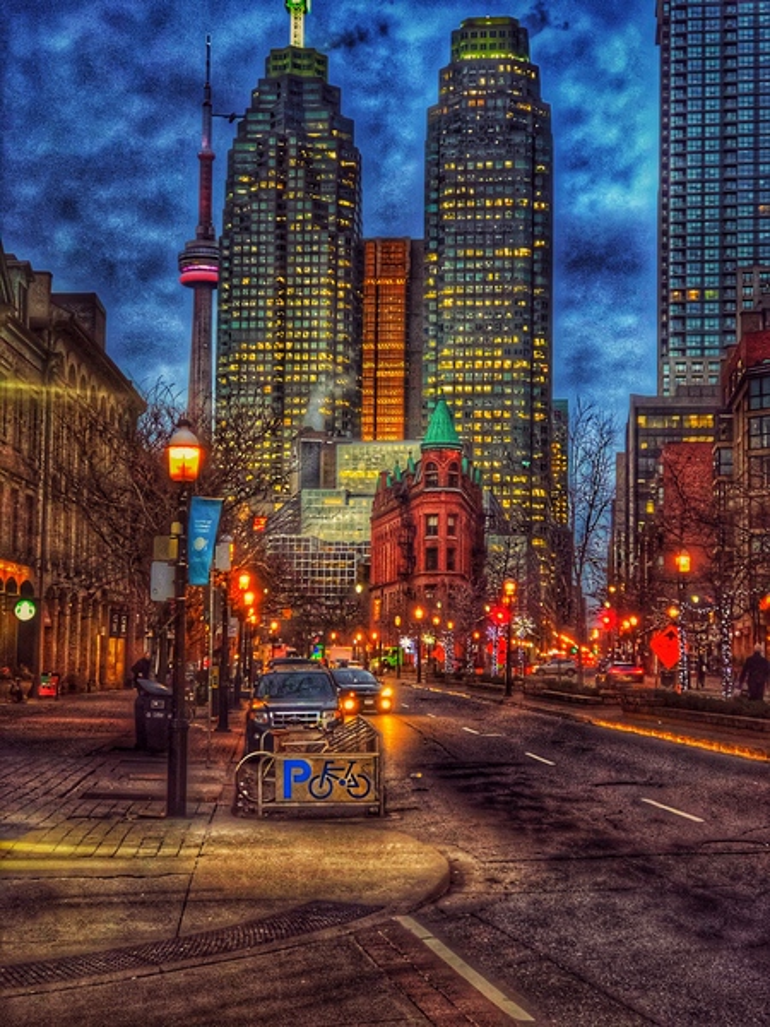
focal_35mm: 57
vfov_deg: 33.8
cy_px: 514
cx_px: 385
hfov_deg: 25.7
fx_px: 1691
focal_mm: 6.6
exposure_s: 1/30
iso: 400
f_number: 2.8
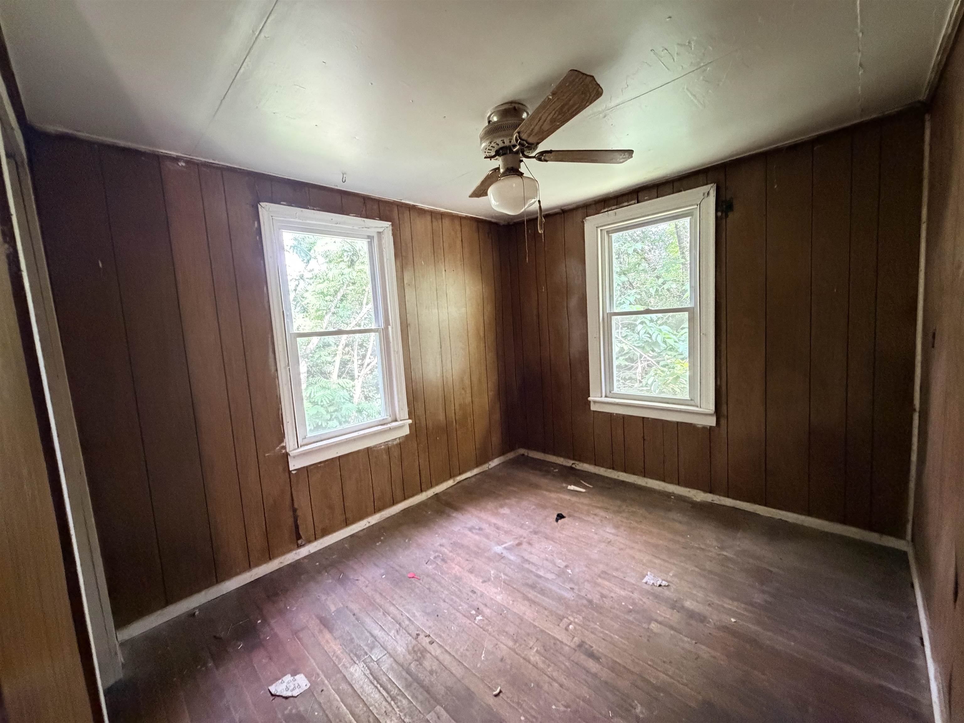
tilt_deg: -6.4
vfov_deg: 85.7
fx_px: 390
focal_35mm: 14
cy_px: 362
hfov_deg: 102.1
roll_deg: +4.1
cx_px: 482
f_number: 2.2
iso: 1000
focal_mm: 2.22
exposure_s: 1/60
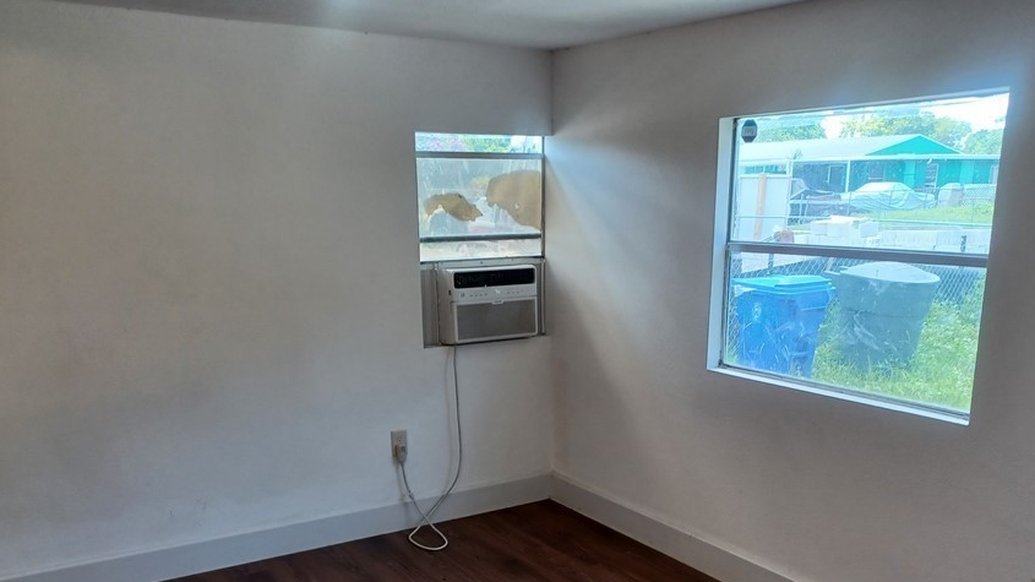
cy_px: 457
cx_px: 528
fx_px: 906
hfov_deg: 59.5
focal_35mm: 33
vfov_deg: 34.6
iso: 100
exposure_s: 1/60
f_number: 1.8
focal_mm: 4.6
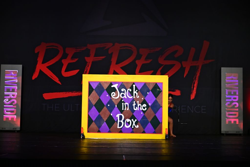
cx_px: 125
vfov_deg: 19.5
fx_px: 486
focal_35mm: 70
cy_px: 84
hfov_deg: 28.8
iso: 3200
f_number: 3.2
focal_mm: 70
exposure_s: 1/800
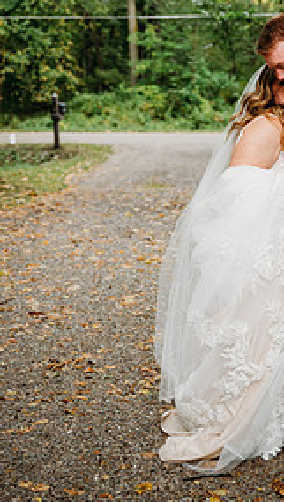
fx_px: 947
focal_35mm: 71
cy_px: 150
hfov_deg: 16.9
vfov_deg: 29.4
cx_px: 229
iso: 200
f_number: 3.2
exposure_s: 1/500
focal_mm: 43
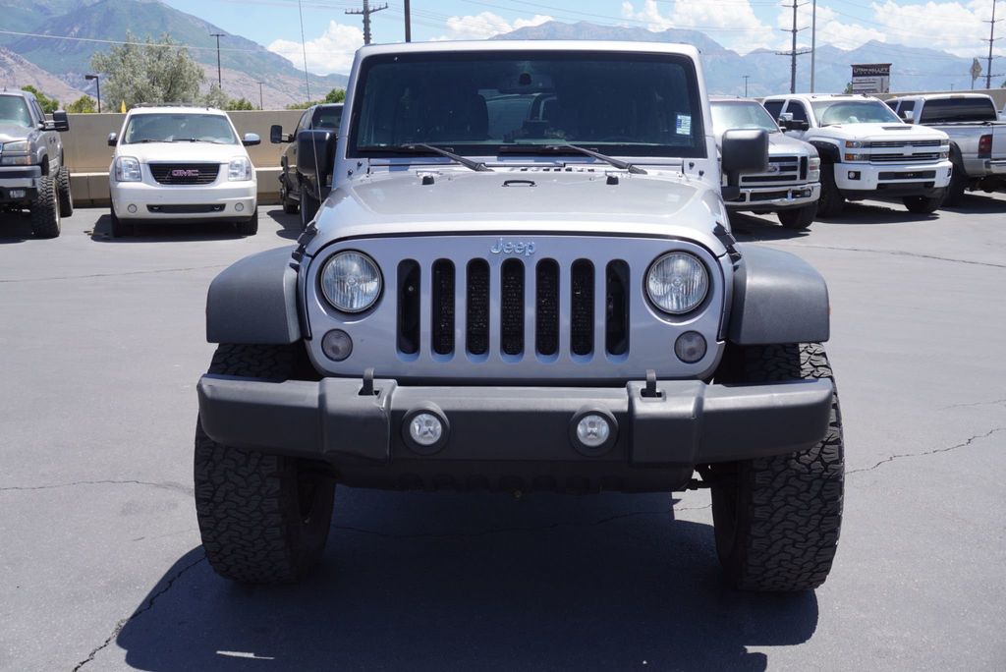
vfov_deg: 34.3
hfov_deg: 49.5
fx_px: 1090
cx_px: 503
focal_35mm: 39
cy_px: 336
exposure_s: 1/200
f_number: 8
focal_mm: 26
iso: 100
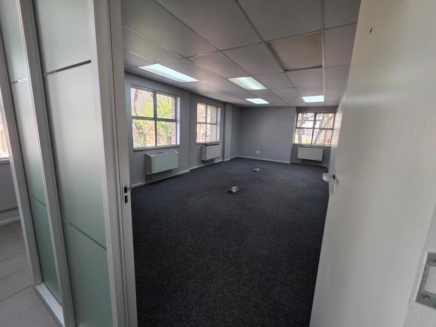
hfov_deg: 106.2
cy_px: 164
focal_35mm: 13
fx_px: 164
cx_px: 218
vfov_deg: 89.9
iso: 250
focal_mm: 2.2
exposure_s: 1/100
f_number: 1.9
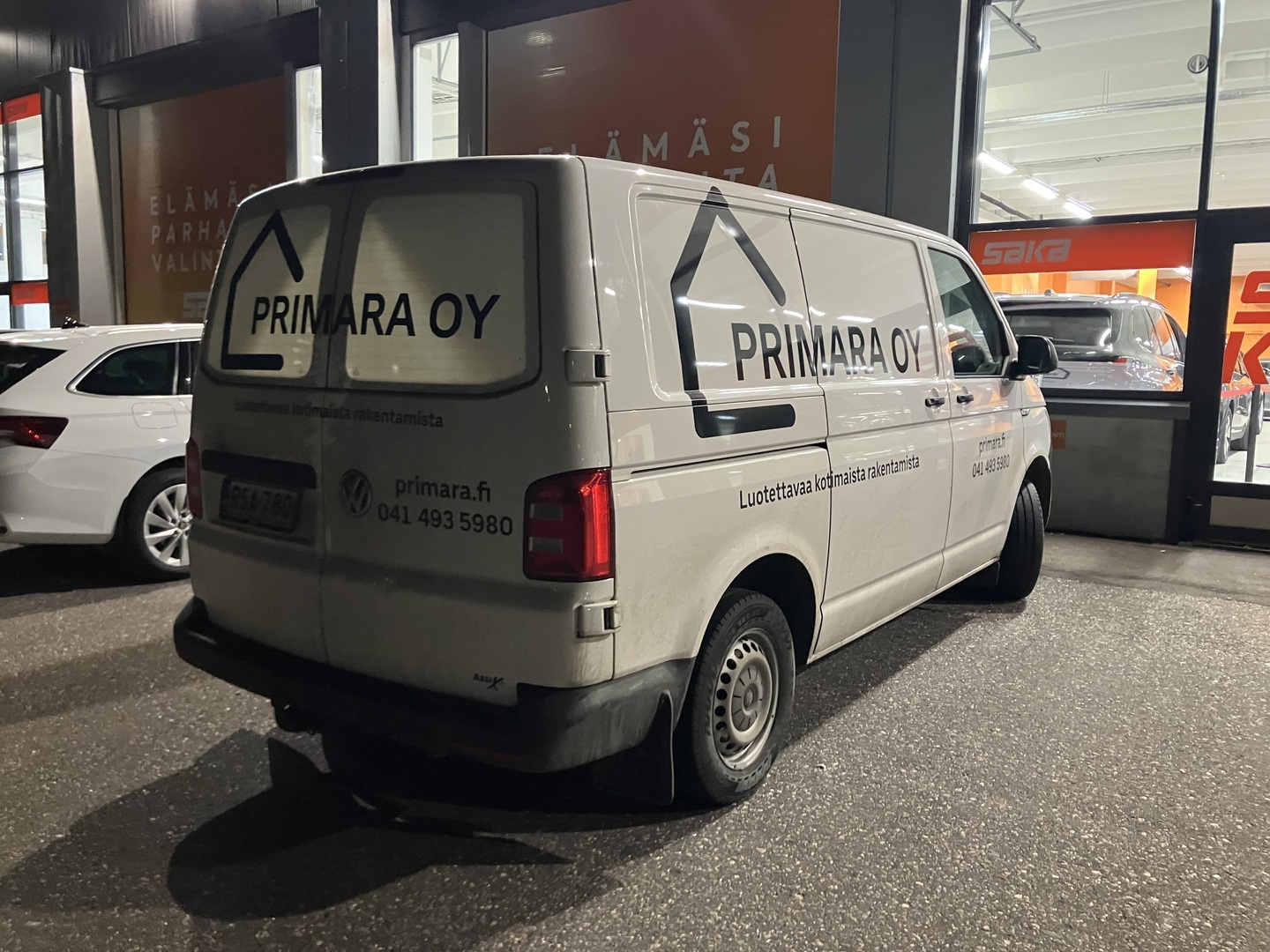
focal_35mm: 28
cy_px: 476
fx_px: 1027
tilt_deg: -4.8
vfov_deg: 49.7
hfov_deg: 63.4
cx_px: 635
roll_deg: -1.0
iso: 320
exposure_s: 1/25
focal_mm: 3.99
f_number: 1.8
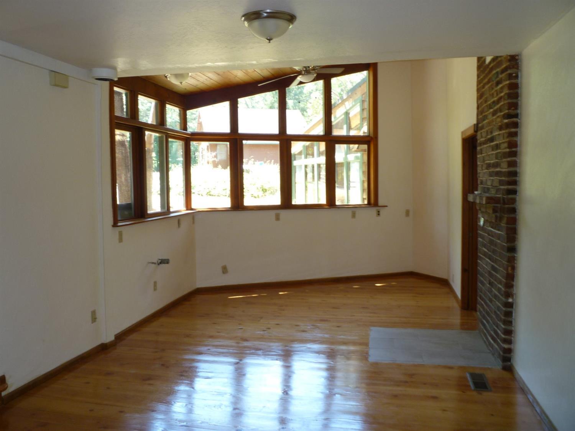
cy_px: 216
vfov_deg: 48.2
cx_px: 288
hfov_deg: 61.7
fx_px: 482
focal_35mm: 29
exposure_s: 1/30
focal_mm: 5.2
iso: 100
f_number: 3.3
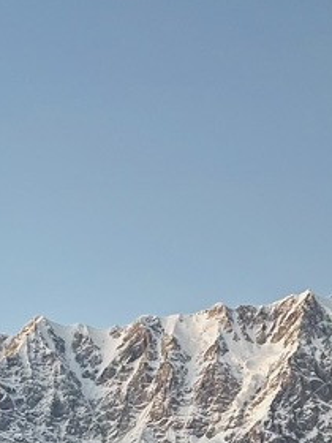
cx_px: 188
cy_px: 589
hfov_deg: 15.6
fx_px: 1215
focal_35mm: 95
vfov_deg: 19.0
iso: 500
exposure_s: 1/12
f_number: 1.6
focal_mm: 4.2
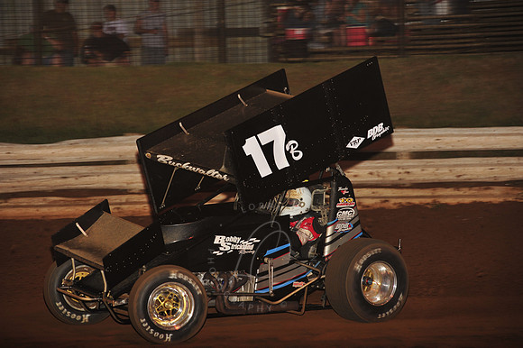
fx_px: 2468
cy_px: 174
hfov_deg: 12.1
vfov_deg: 8.1
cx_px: 262
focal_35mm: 170
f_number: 6.3
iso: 800
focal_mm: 170
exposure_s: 1/320
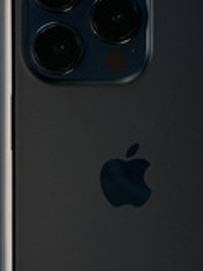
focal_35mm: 178
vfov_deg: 11.1
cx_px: 161
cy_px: 161
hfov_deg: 8.3
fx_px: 1395
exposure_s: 1/50
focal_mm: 6.86
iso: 50
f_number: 1.78
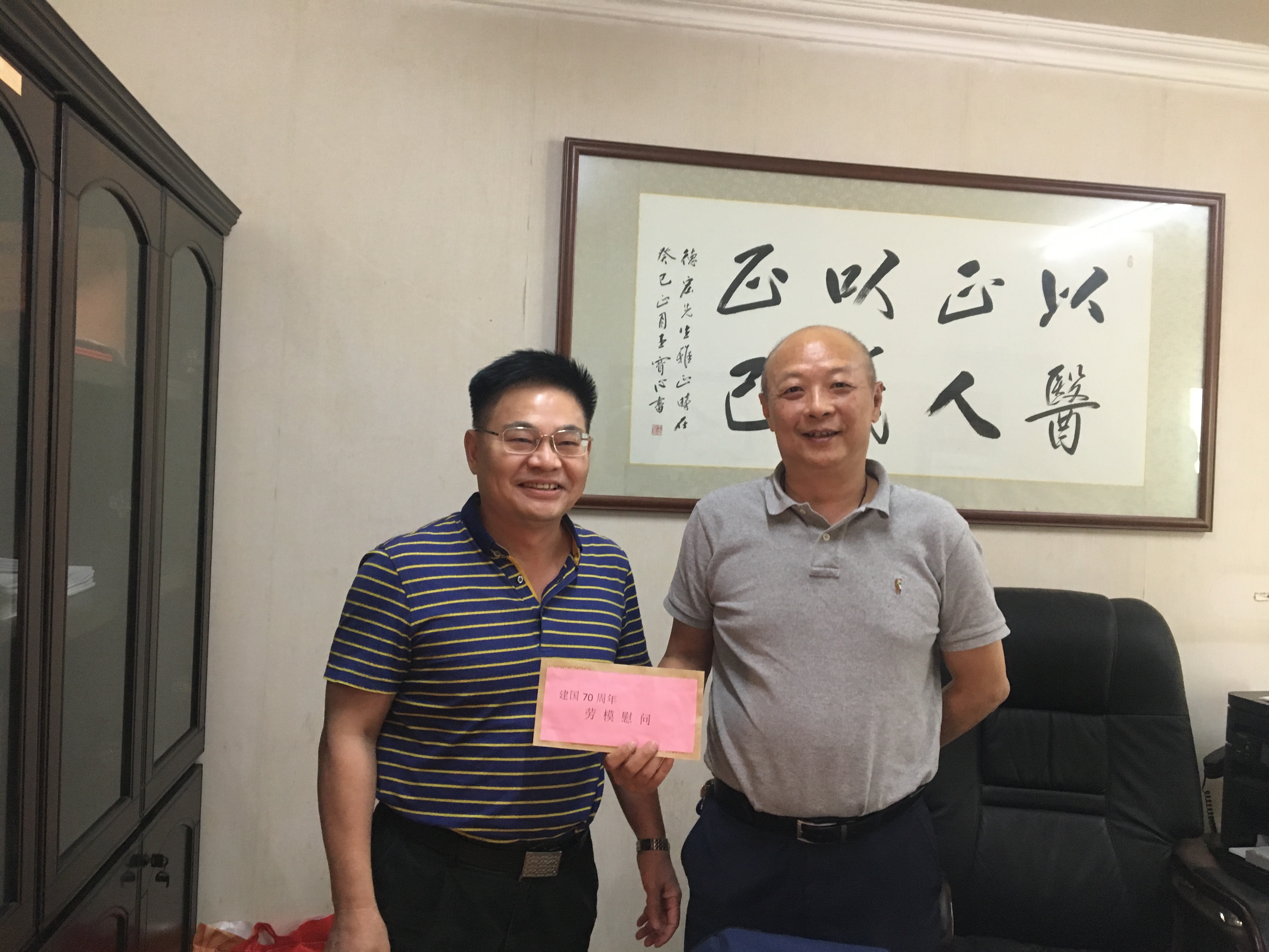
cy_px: 476
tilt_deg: +2.1
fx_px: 1063
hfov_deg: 61.7
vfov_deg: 48.2
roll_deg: -3.2
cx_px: 634
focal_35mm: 29
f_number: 2.2
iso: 200
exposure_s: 1/33
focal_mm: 4.15
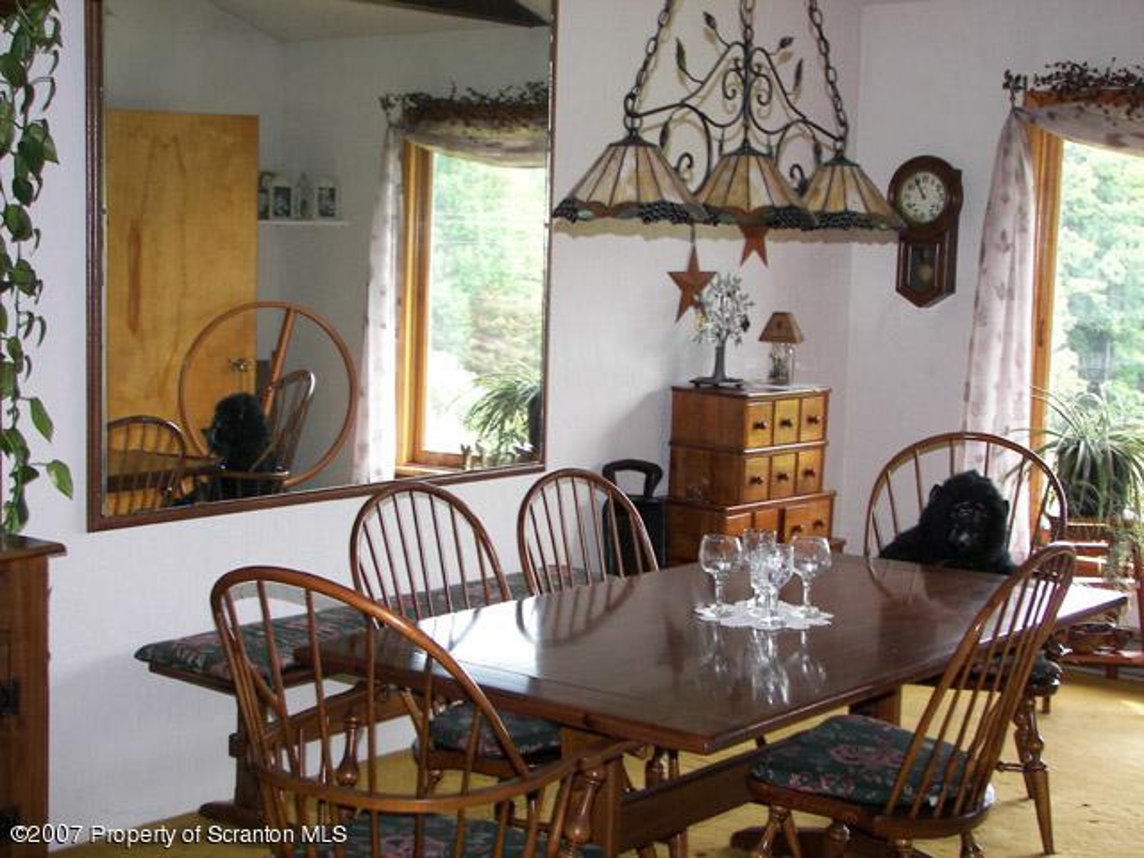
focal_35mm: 59
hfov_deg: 32.7
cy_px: 429
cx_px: 572
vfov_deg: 24.8
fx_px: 1950
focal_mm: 9.9
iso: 100
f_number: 2.8
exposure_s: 1/30
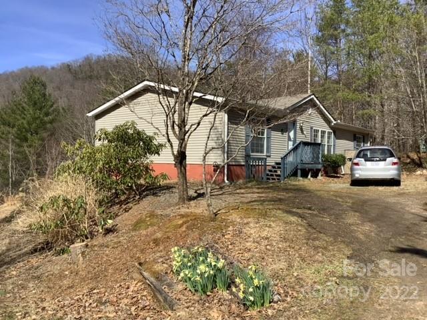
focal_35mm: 31
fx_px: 382
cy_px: 160
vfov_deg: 45.4
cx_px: 214
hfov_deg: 58.4
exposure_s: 1/1072
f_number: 2.4
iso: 25
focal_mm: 3.3
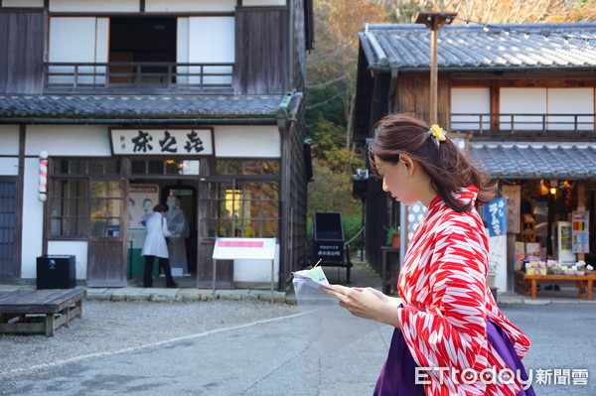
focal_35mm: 44
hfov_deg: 45.0
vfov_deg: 30.8
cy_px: 198
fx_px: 720
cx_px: 298
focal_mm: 29
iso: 320
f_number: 4.5
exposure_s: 1/160
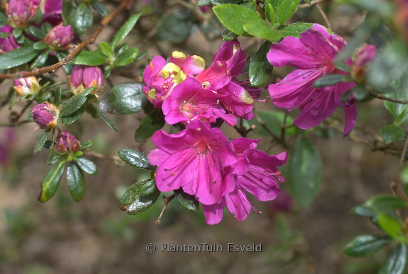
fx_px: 863
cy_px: 137
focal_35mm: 76
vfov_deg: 18.0
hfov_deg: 26.6
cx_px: 205
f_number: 5.6
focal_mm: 50
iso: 200
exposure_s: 1/80
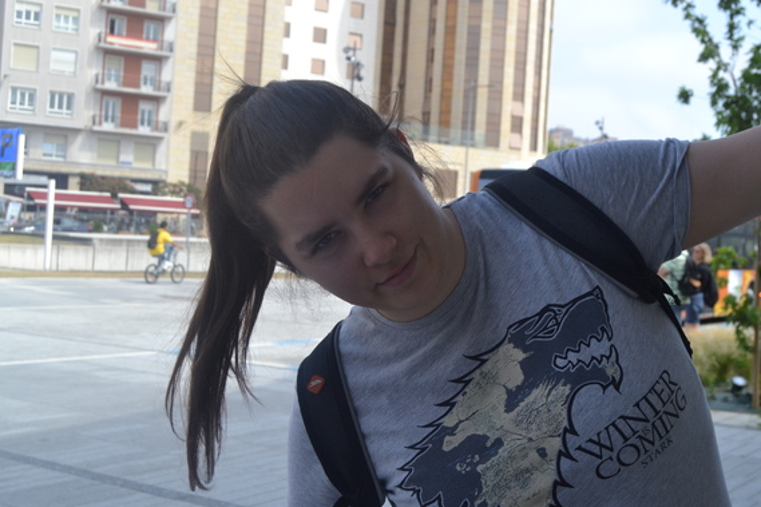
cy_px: 231
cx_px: 445
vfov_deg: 28.0
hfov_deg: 41.0
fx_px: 1014
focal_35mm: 48
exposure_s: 1/1000
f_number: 4.2
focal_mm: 26
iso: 400
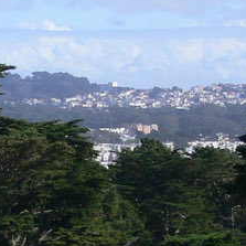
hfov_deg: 5.7
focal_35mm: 302
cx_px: -271
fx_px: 2428
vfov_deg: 5.8
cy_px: 235
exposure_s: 1/320
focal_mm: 11.3
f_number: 5.6
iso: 80
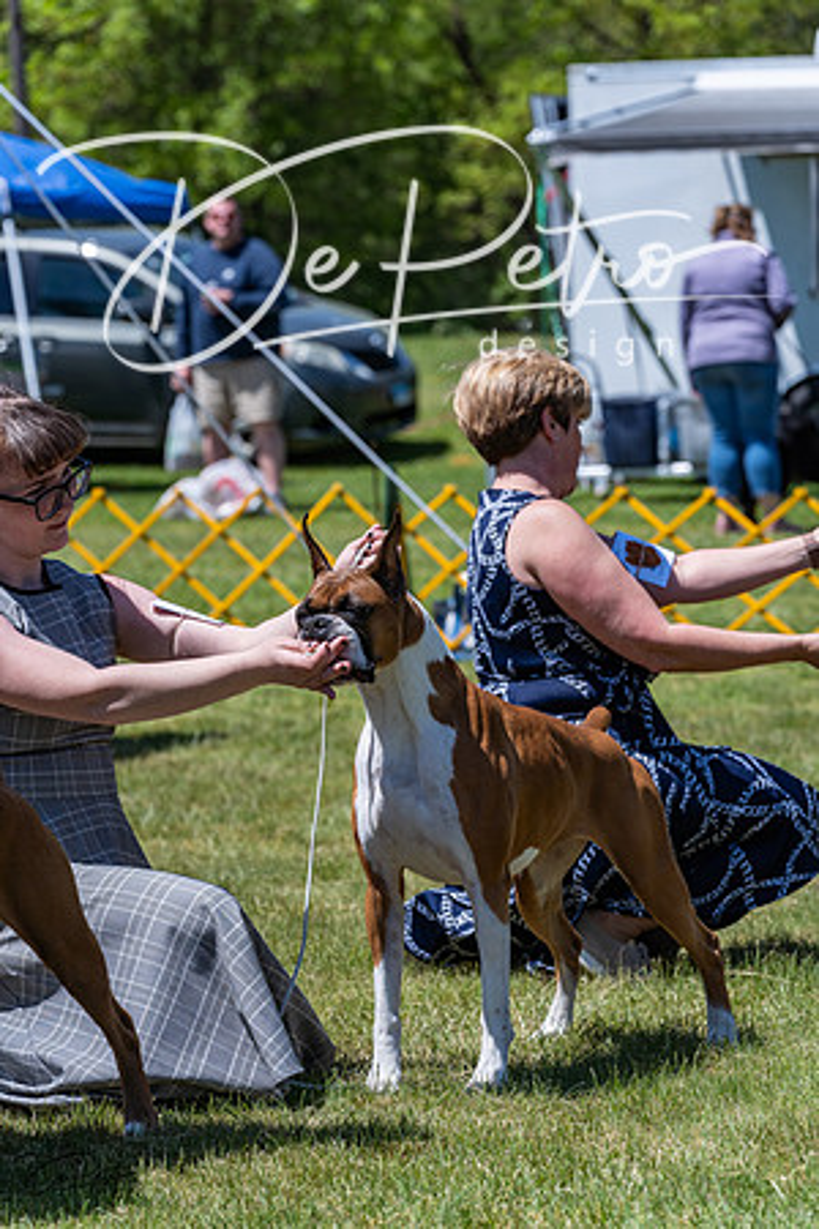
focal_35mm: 144
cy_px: 614
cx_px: 410
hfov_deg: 9.5
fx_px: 4914
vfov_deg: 14.3
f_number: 7.1
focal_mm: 144
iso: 400
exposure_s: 1/1600
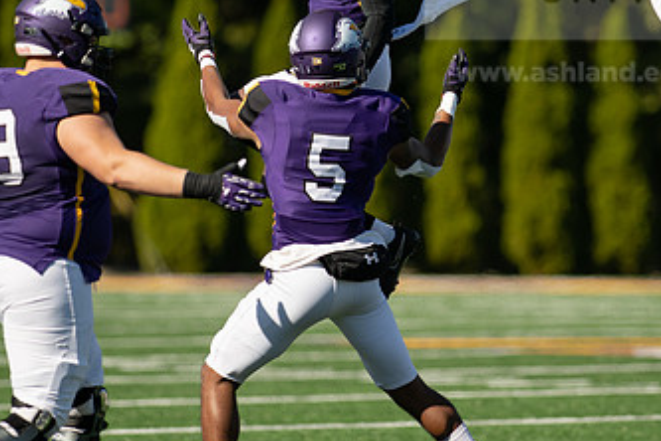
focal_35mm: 522
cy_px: 114
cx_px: 365
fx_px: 9584
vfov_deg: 2.6
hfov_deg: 4.0
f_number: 3.5
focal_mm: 300
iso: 125
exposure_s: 1/2000
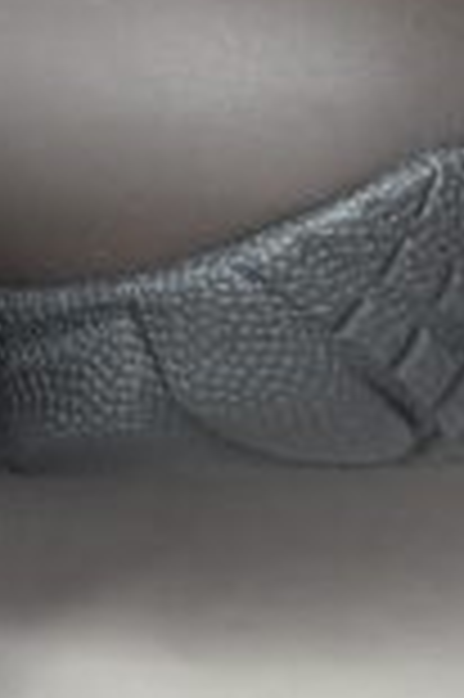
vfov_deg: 14.8
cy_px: -356
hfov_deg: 10.1
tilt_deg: -12.7
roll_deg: -0.7
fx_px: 2499
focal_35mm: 129
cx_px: -333
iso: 160
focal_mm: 6.76
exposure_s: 1/100
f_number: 1.78
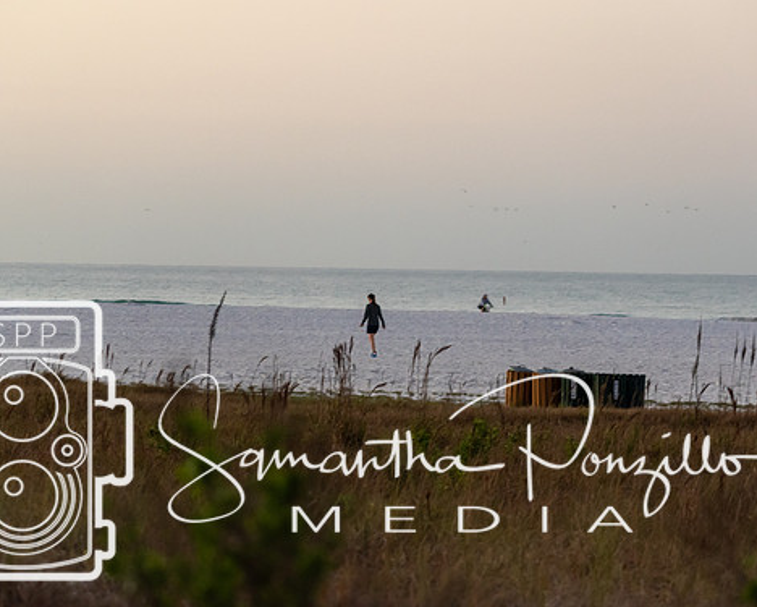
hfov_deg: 9.4
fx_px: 4596
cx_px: 364
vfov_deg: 7.6
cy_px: 312
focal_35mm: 205
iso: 1250
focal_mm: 116
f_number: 4.8
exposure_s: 1/125
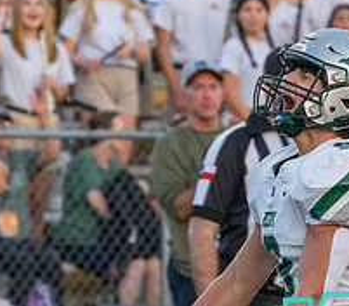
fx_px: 6025
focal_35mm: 562
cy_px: 364
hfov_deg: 3.3
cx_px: 303
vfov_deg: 2.9
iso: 2500
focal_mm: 152
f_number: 5.6
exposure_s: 1/1000
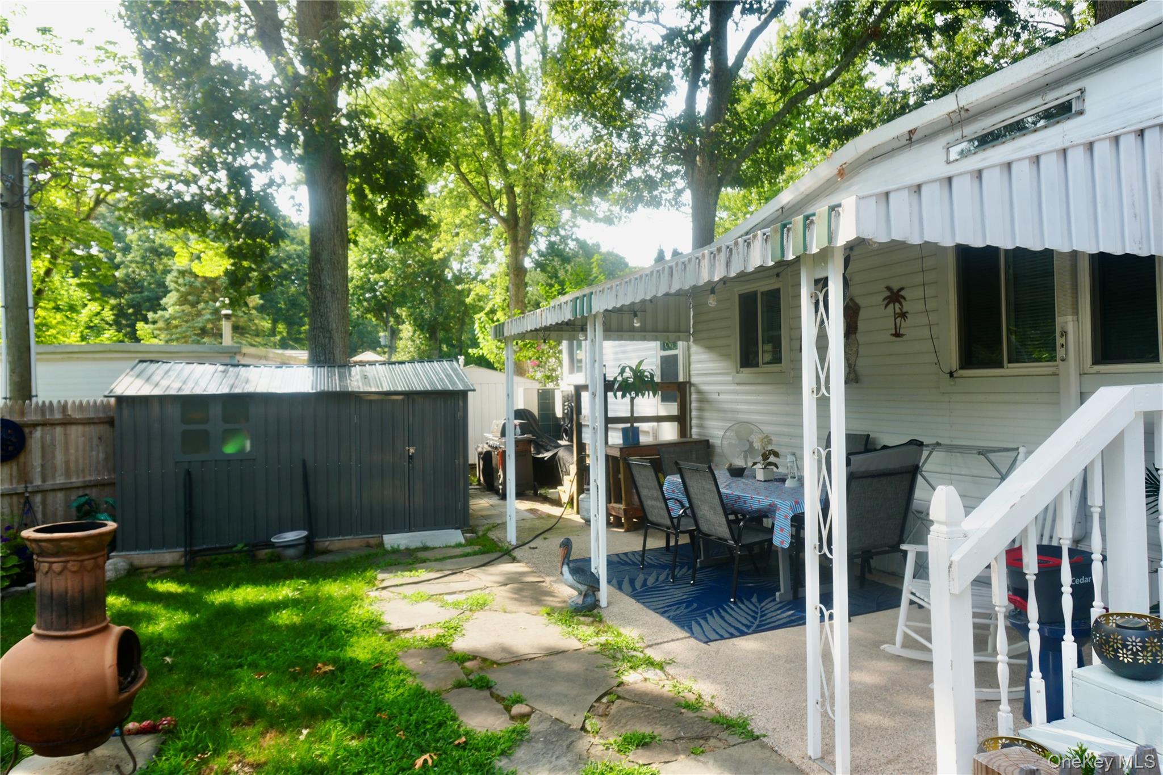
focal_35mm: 24
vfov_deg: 53.1
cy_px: 388
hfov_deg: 73.7
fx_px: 775
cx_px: 582
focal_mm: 16
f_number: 5
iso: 100
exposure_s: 1/125
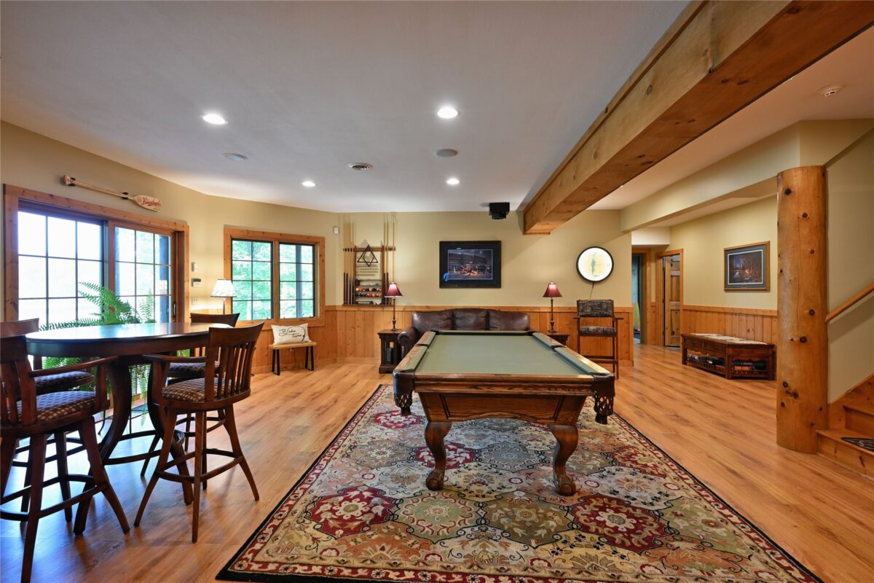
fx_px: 388
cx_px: 437
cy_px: 292
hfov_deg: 96.7
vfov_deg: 73.7
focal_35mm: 16
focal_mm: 16
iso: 400
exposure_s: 1/10
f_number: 5.6
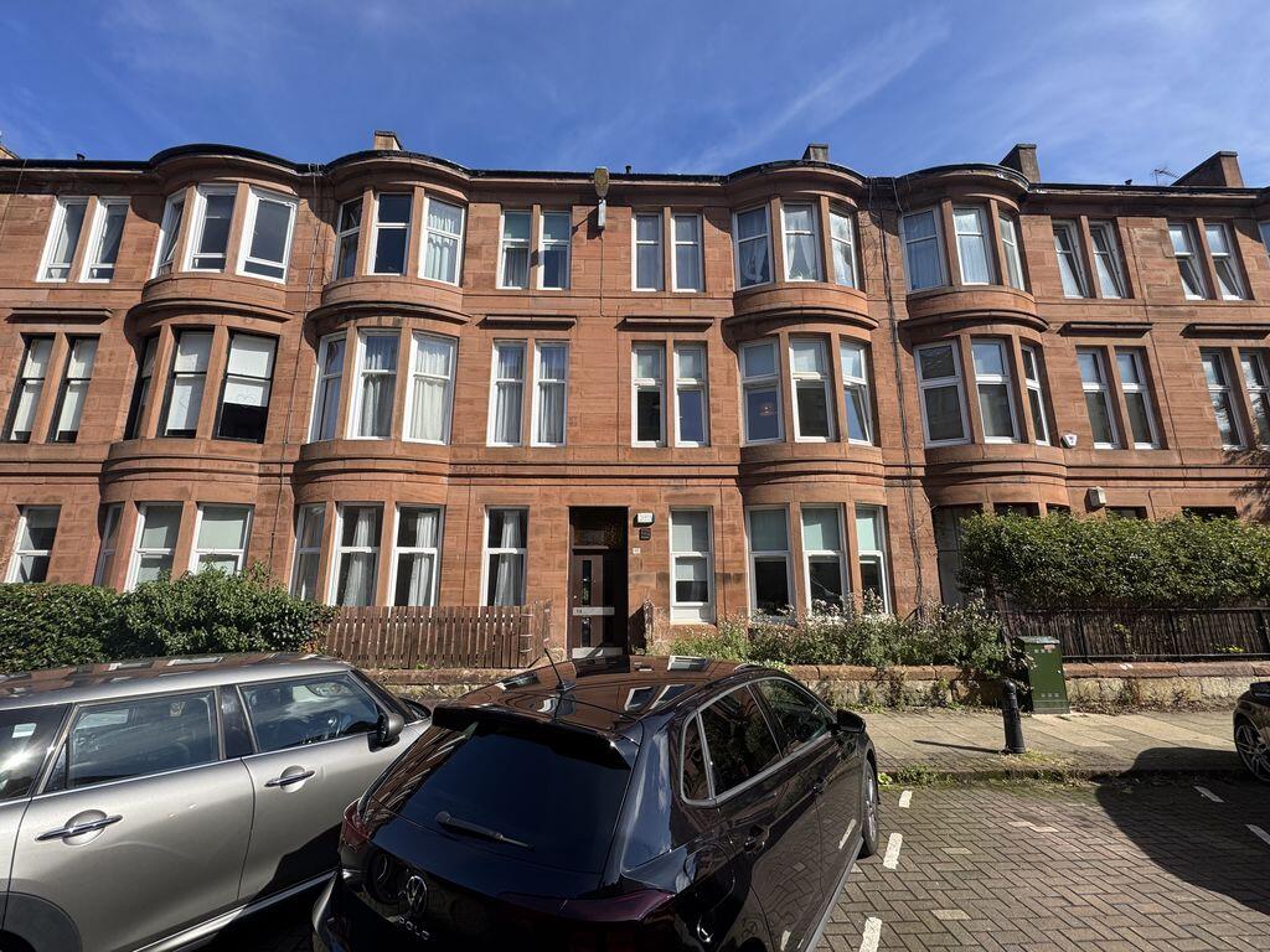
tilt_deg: +14.1
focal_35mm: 14
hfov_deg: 102.1
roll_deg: +1.8
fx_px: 514
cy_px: 476
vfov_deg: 85.7
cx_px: 635
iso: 40
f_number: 2.2
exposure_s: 1/1323
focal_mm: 2.22
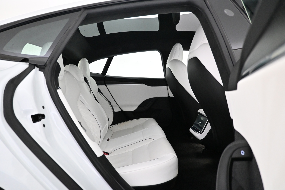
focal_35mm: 26
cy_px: 95
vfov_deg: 50.4
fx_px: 202
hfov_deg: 70.4
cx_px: 142
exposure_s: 1/100
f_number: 3.5
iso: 3200
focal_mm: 17
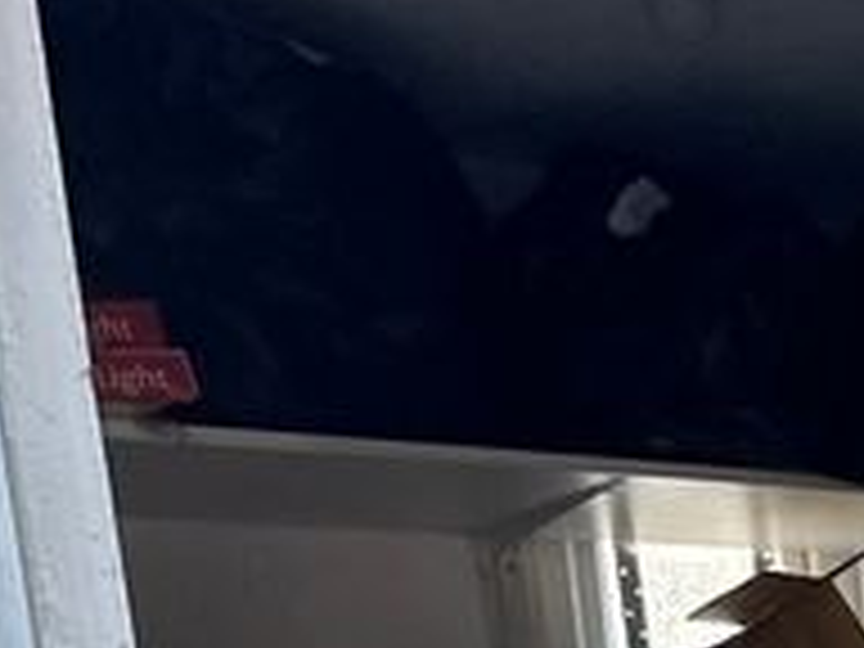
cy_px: 1051
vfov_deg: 16.2
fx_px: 2022
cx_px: 1516
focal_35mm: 81
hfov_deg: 19.0
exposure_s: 1/100
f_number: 2.2
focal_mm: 2.22
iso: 320
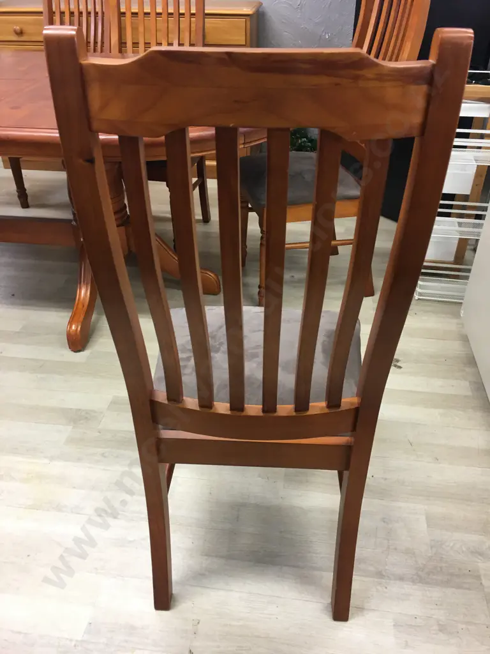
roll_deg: +0.5
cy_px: 327
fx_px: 547
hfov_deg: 48.2
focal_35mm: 29
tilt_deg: -33.3
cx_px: 245
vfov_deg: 61.7
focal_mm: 4.15
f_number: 2.2
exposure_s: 1/17
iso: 64
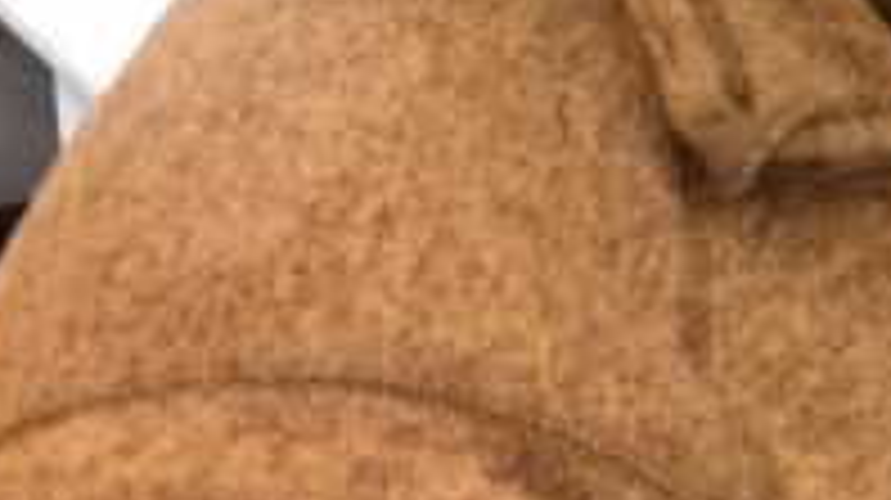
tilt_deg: -9.6
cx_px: 1341
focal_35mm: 104
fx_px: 2455
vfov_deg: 11.0
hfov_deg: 18.3
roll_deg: +1.1
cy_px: -320
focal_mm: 4.15
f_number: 2.2
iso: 320
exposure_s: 1/24
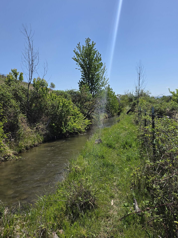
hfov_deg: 49.7
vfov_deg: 63.4
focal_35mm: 28
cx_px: 88
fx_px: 192
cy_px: 128
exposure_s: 1/7333
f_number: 1.7
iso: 80
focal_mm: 6.3
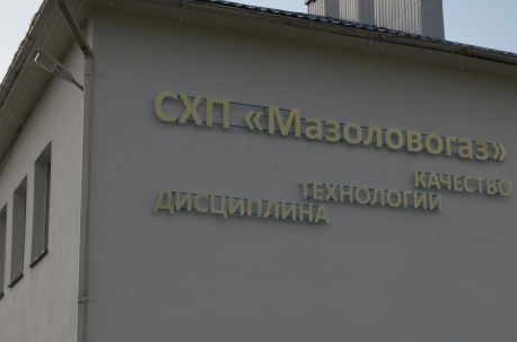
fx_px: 1031
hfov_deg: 27.8
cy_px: 220
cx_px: 383
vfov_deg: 18.8
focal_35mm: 72
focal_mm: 22
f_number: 9
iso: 100
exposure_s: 1/320
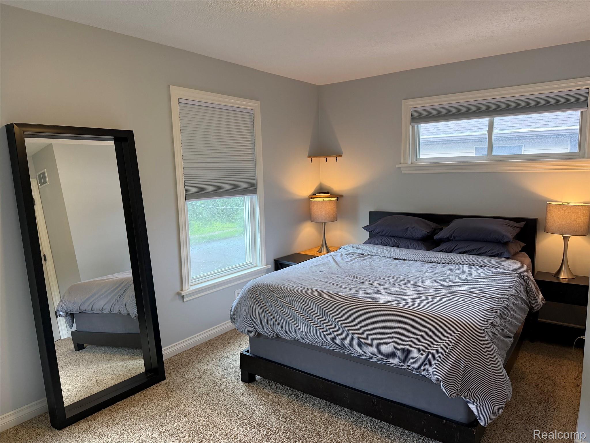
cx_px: 295
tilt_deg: -7.7
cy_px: 222
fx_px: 409
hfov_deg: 71.6
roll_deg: +2.0
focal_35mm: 24
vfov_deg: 56.8
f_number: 1.78
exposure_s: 1/120
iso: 200
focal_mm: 6.76
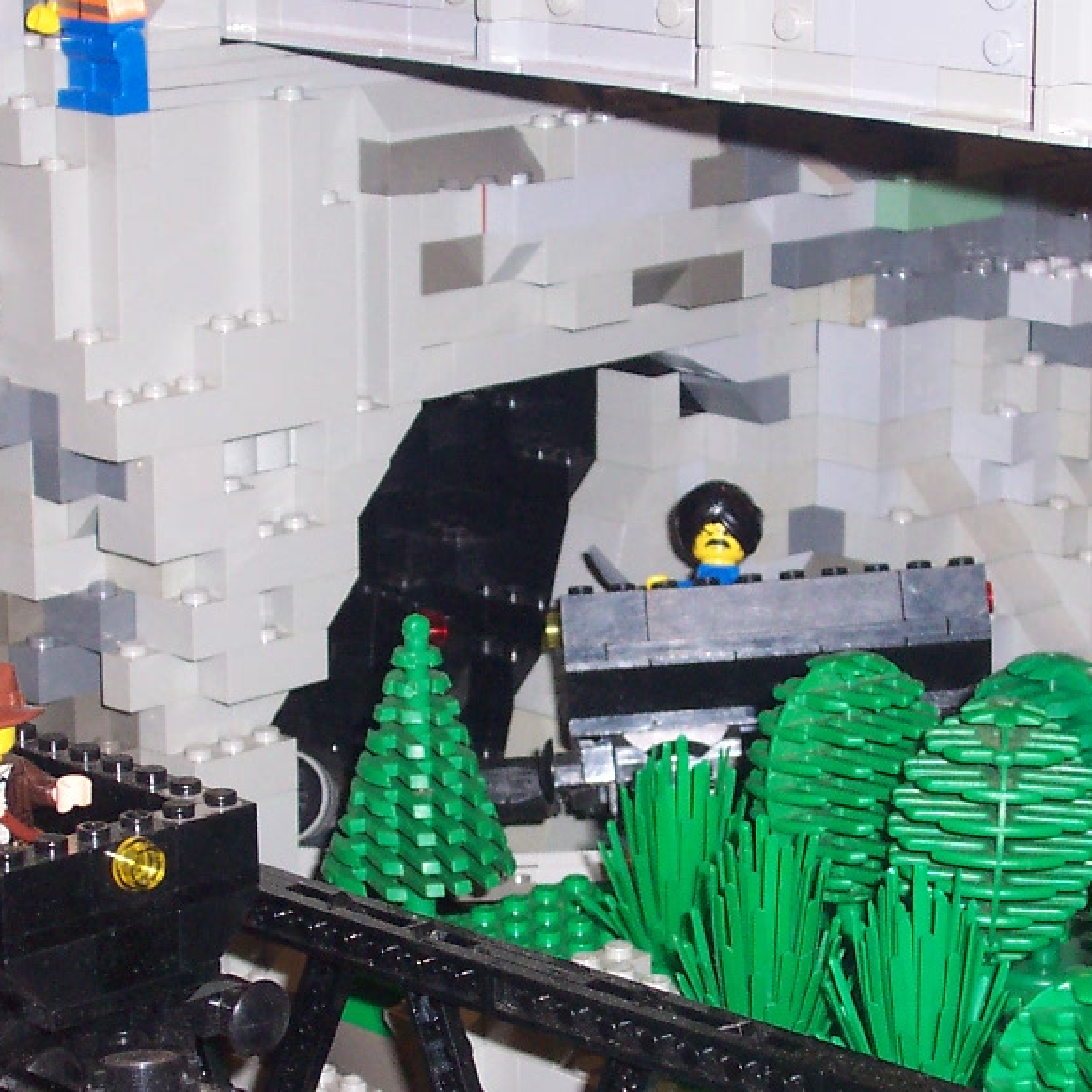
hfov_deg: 16.7
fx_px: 3712
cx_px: 575
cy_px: 752
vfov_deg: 16.7
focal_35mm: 104
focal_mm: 8.6
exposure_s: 1/60
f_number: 3.4
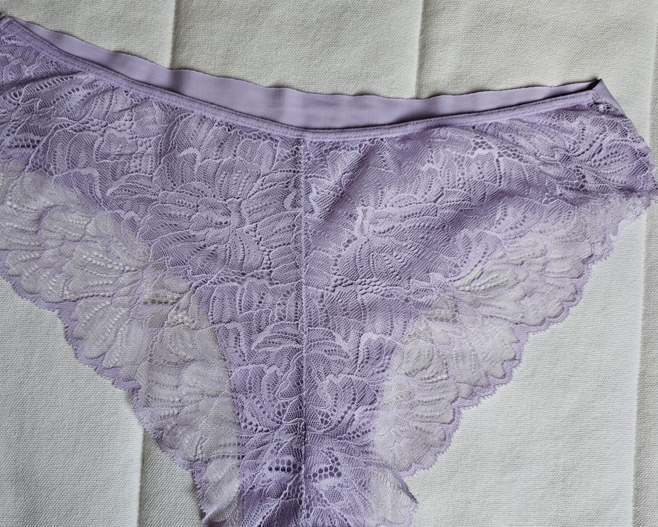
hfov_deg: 60.2
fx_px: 565
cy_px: 299
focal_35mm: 29
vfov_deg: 49.8
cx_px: 284
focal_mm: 6.3
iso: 640
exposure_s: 1/51
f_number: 1.7
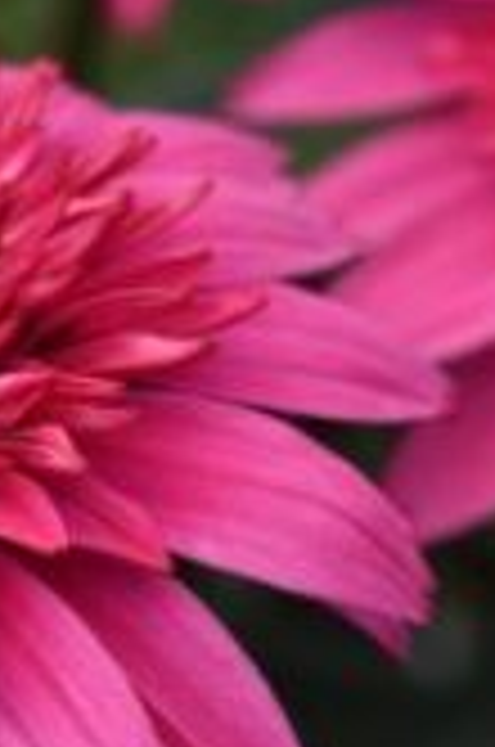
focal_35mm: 365
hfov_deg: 3.7
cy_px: 702
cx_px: -234
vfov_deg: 5.6
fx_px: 7559
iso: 400
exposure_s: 1/320
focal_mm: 105
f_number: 11
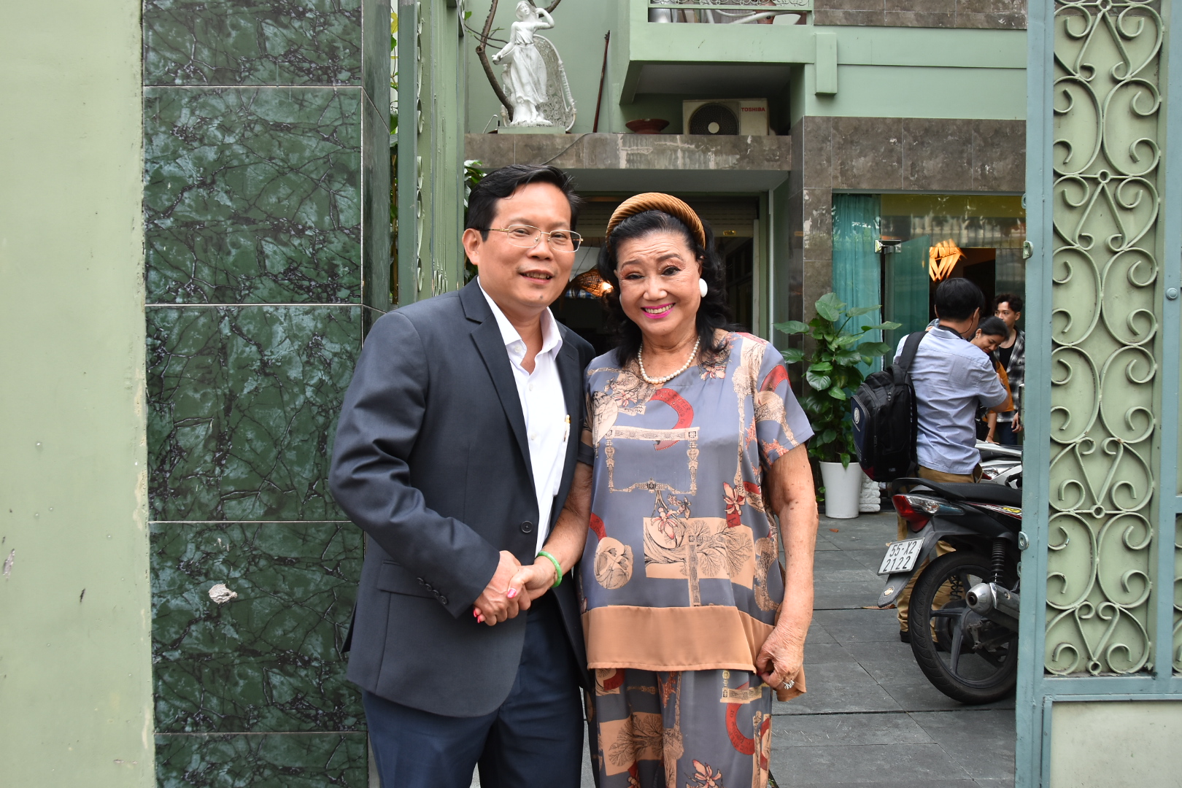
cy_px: 394
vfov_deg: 43.6
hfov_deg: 61.9
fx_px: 985
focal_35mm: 30
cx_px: 591
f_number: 6.3
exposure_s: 1/125
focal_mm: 20
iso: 400
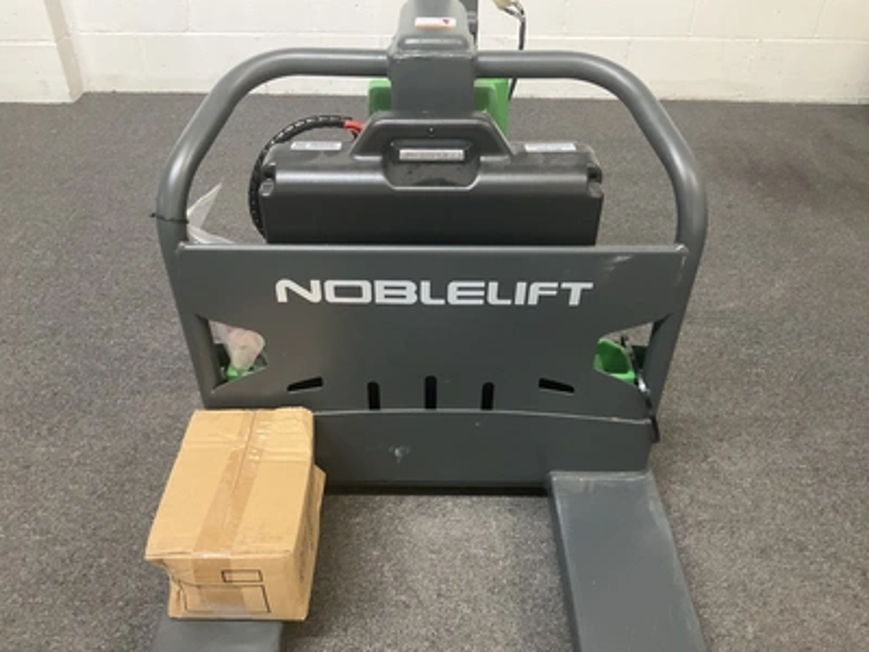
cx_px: 434
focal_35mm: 29
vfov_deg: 48.2
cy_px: 326
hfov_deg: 61.7
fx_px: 728
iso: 320
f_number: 1.8
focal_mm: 3
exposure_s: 1/30
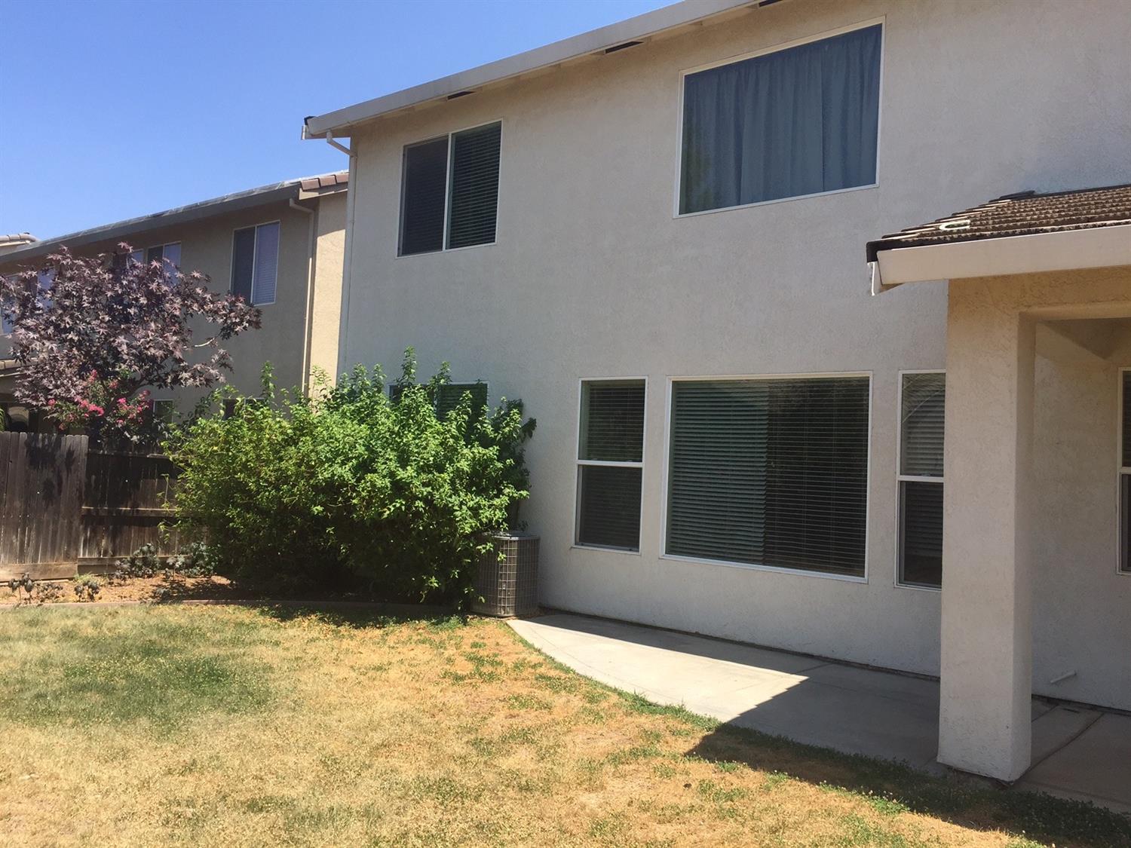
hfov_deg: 61.7
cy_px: 424
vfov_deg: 48.2
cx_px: 566
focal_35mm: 29
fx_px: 948
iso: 32
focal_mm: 4.15
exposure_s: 1/1319
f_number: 2.2
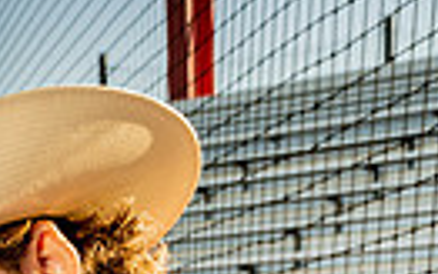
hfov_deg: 15.7
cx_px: -13
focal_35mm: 130
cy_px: 685
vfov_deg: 9.0
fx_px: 1552
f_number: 10
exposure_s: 1/250
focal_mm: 37
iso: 400
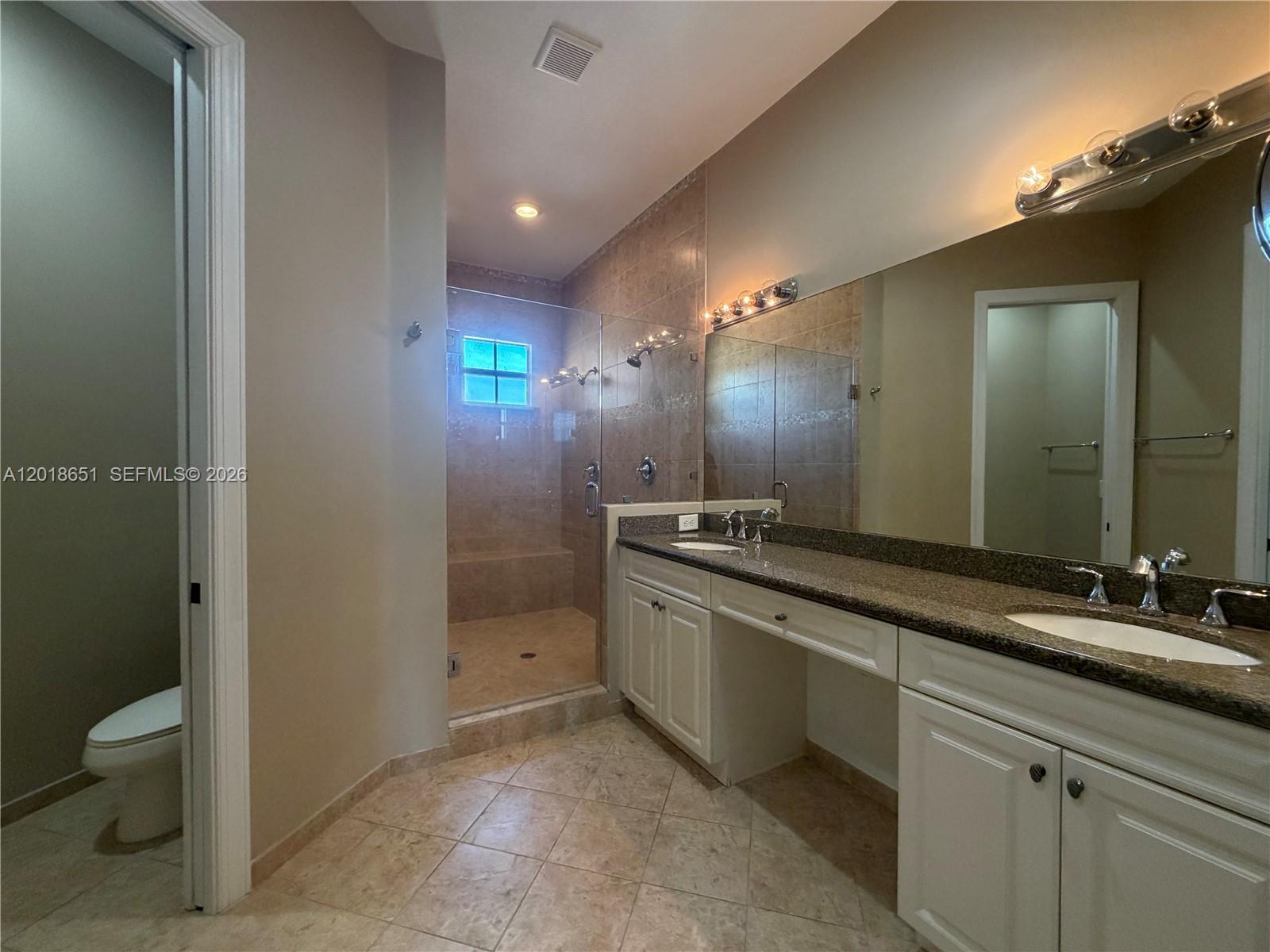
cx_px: 635
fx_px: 514
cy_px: 476
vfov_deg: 85.7
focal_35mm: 14
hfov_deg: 102.1
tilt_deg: +0.5
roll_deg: +1.0
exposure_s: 1/60
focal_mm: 2.22
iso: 320
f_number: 2.2
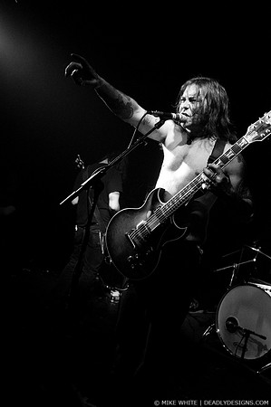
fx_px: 340
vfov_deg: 62.0
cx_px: 136
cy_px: 204
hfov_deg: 43.5
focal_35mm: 30
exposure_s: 1/60
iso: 1250
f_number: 2.8
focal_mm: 20
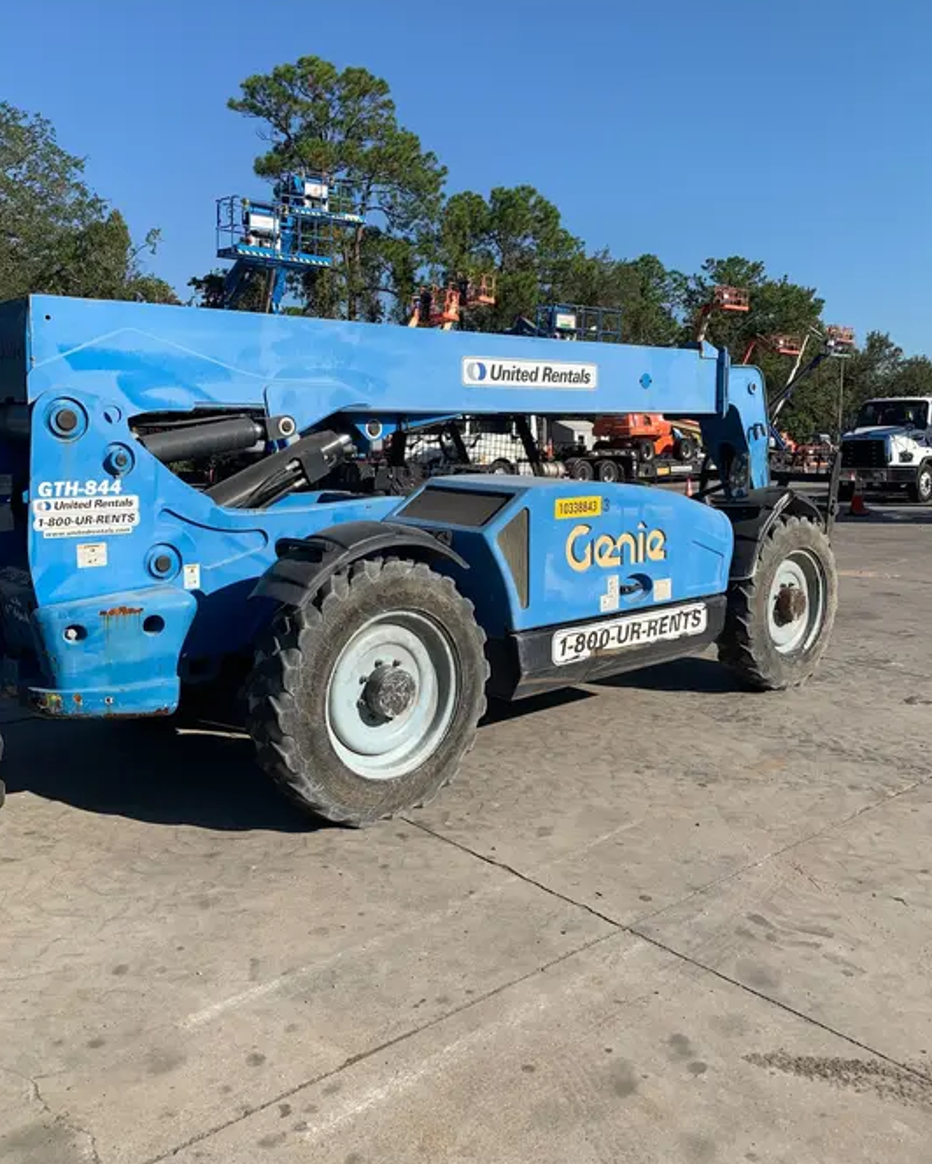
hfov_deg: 51.6
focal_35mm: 28
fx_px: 965
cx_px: 468
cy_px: 536
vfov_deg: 62.1
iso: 25
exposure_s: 1/2421
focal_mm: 4.25
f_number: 1.8
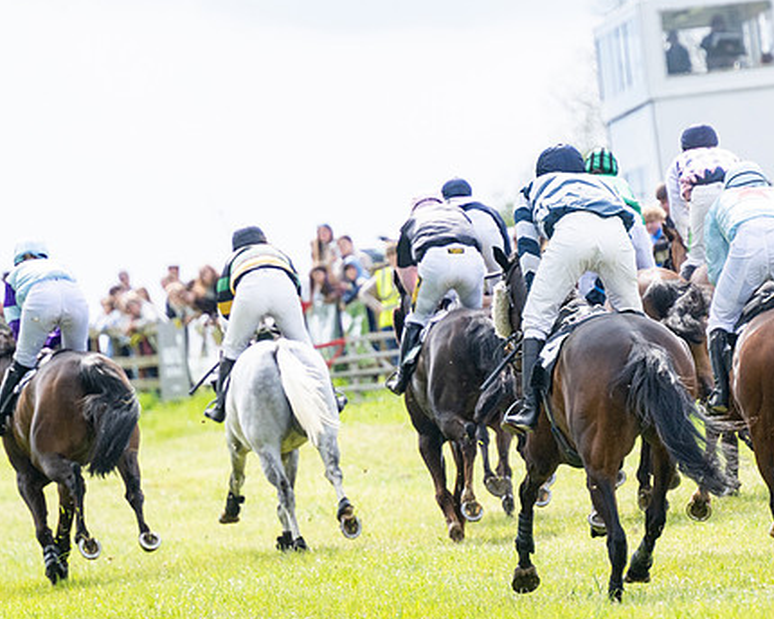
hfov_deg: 3.8
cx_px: 430
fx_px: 11660
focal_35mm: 509
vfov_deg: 3.0
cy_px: 338
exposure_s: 1/2500
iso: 400
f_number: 4
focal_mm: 230
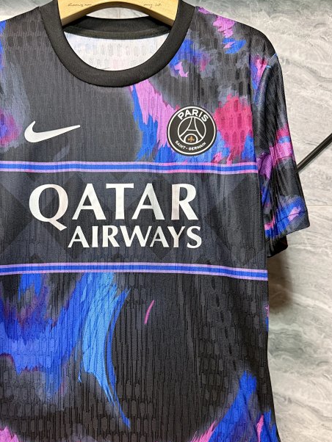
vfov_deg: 53.6
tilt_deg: +1.9
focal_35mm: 34
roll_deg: -0.2
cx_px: 117
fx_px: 434
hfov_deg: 41.4
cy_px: 261
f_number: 1.78
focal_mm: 6.76
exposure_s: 1/50
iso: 250
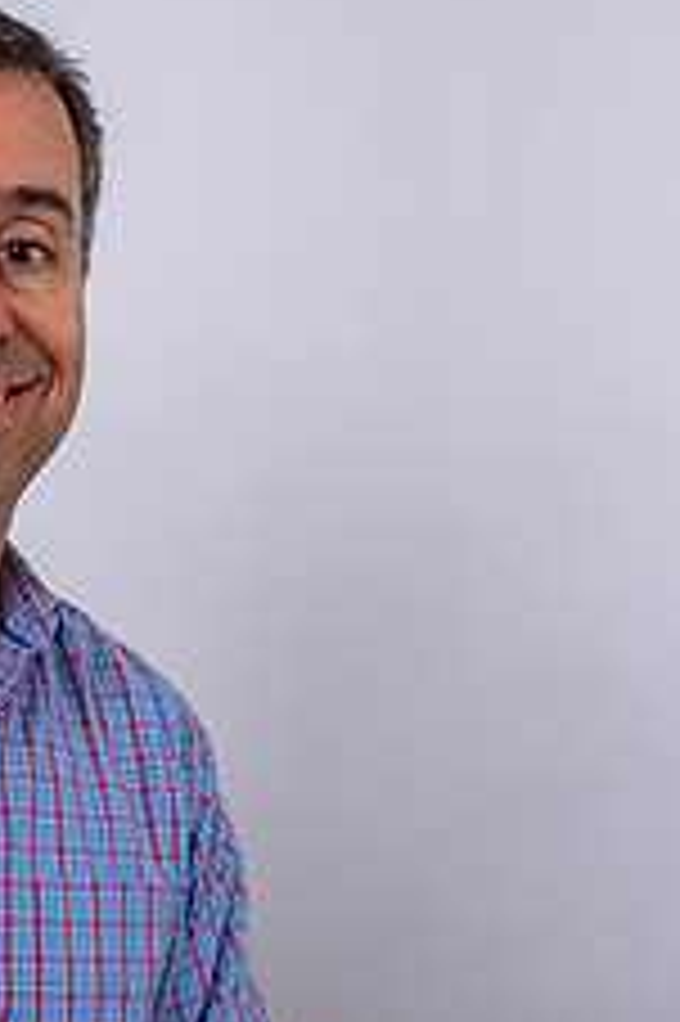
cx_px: -81
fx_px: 2100
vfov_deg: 27.3
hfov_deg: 17.7
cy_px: 581
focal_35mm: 74
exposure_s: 1/250
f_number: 9
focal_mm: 29
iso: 125
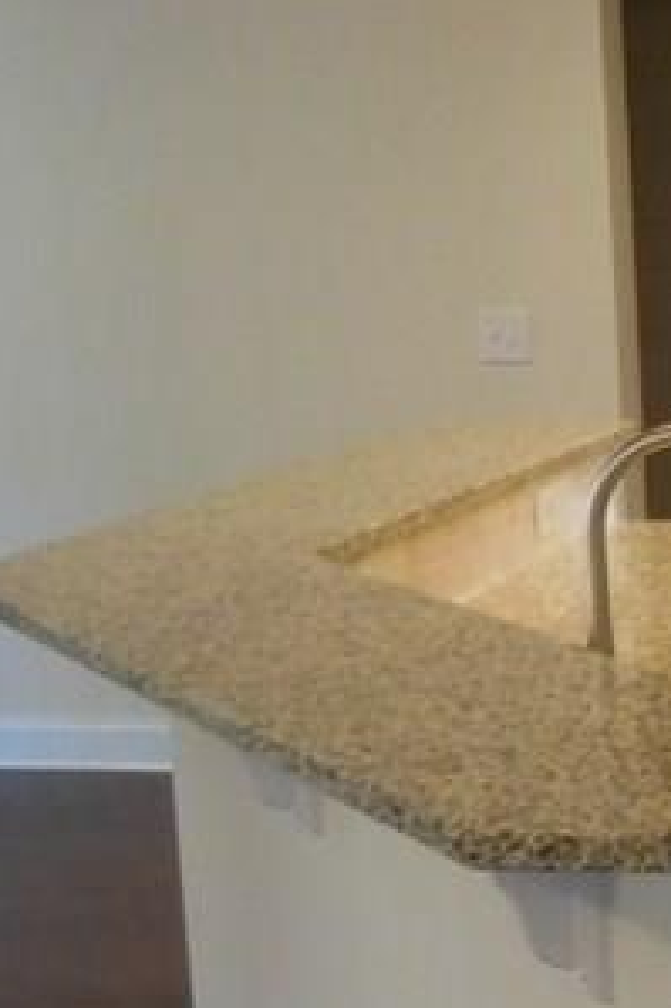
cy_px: 617
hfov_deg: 14.1
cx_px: 1099
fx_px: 2491
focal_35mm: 89
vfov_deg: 22.8
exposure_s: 1/13
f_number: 3.3
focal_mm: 4.5
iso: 400
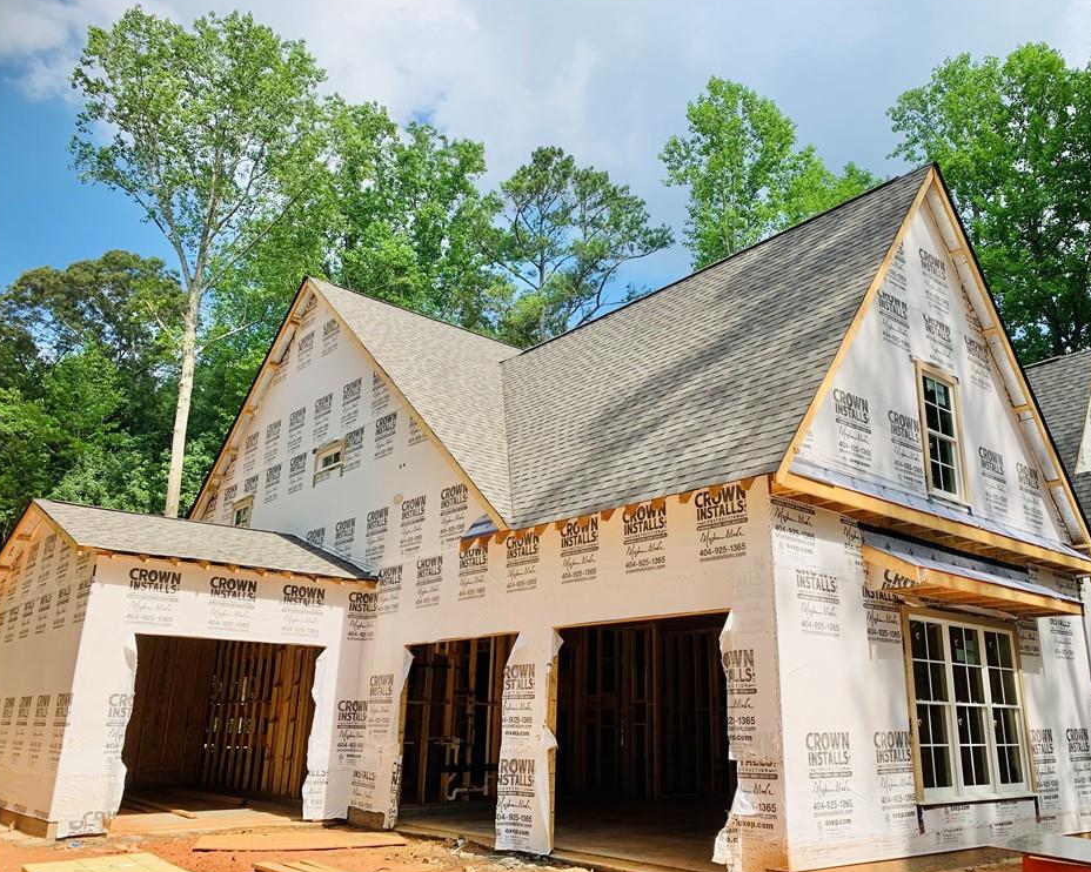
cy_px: 434
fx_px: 904
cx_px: 591
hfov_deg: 62.1
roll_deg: -0.4
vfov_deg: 51.5
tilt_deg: +16.6
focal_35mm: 28
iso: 25
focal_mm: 4.25
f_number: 1.8
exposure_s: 1/1560
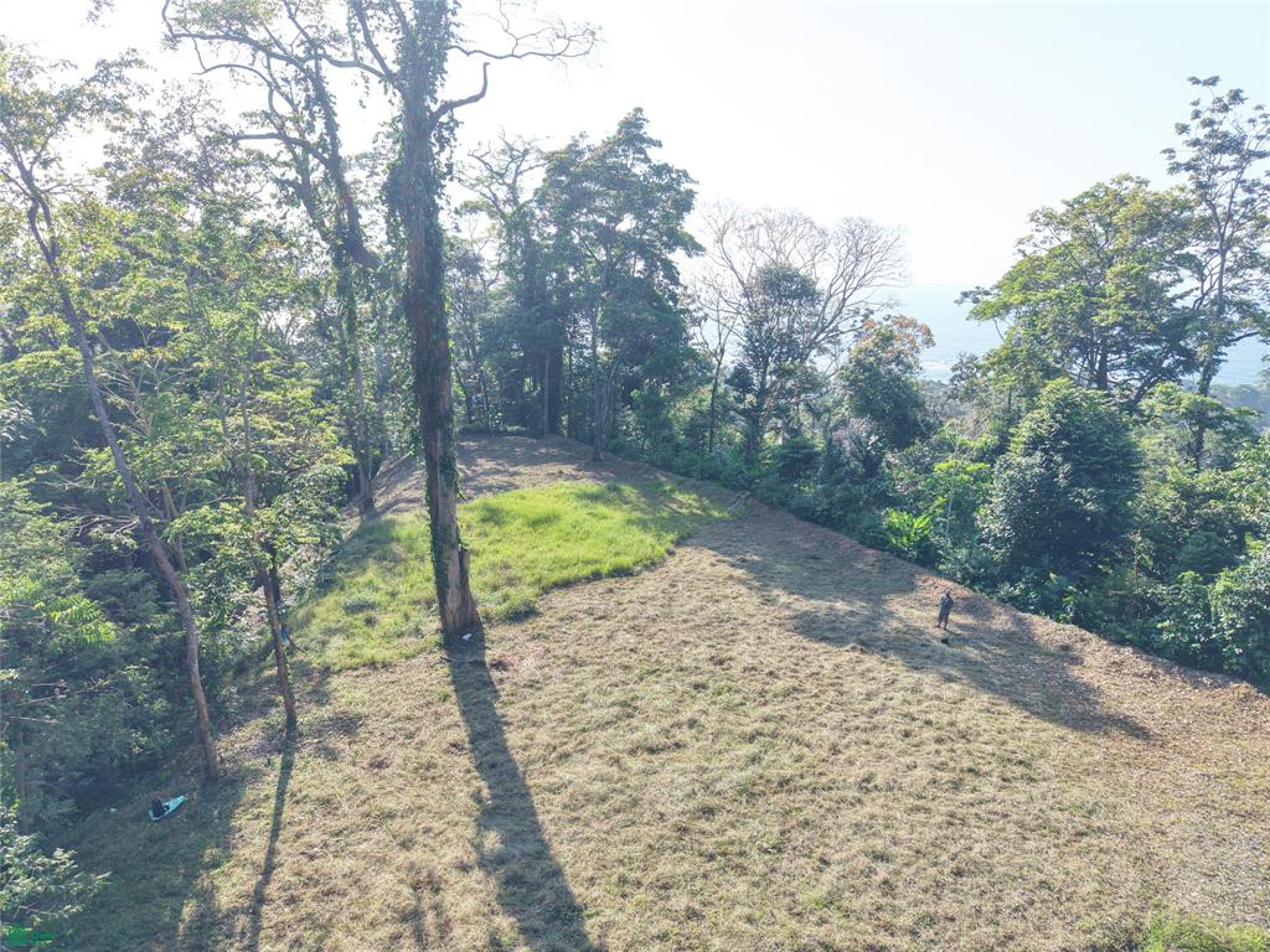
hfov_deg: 71.6
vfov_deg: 56.8
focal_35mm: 24
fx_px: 881
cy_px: 476
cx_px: 635
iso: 200
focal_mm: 8.67
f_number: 1.8
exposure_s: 1/1250
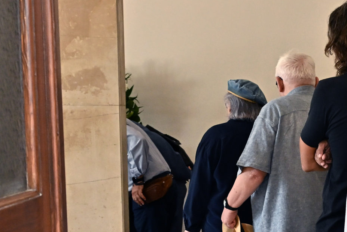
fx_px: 1118
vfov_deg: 11.7
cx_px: 389
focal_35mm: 116
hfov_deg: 17.0
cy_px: 237
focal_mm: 42
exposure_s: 1/160
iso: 2800
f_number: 7.1
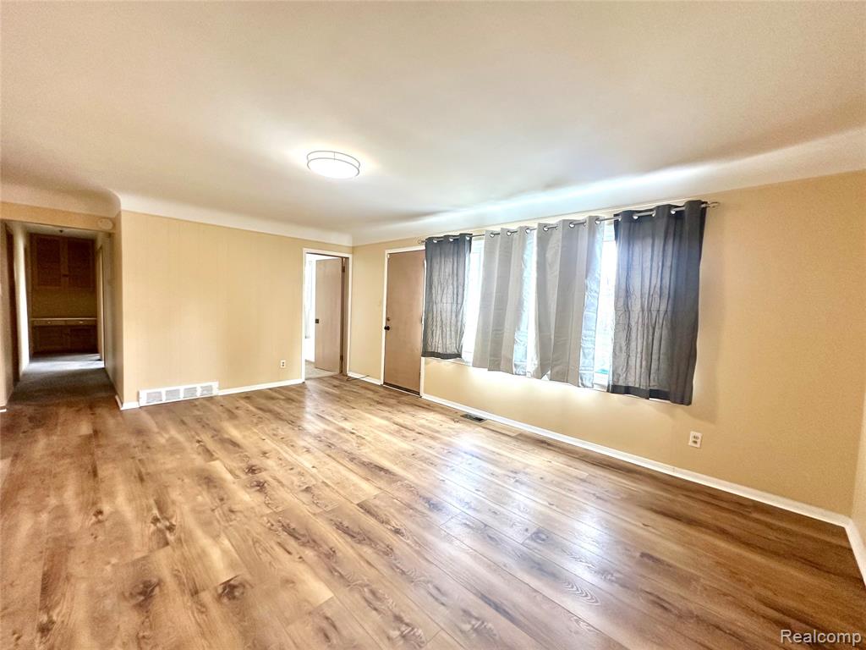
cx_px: 433
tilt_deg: -4.2
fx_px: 350
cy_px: 325
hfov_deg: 102.1
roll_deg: -2.6
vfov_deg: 85.7
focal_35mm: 14
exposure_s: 1/120
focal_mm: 2.22
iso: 200
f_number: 2.2
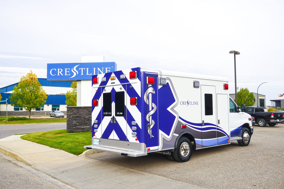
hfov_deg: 55.1
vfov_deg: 38.4
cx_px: 142
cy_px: 94
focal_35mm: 34
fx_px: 272
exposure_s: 1/100
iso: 100
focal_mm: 23
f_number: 7.1
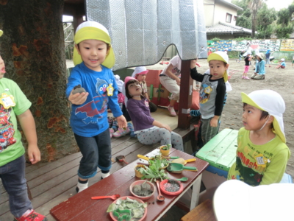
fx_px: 204
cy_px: 110
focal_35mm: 24
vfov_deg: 56.8
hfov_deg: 71.6
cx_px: 147
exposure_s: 1/125
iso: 125
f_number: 3
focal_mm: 4.24
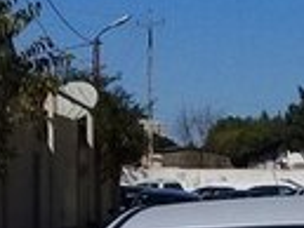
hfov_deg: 12.3
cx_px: 316
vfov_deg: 8.8
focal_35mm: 158
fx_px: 1389
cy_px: 469
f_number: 2.2
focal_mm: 3.3
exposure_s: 1/4237
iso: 50
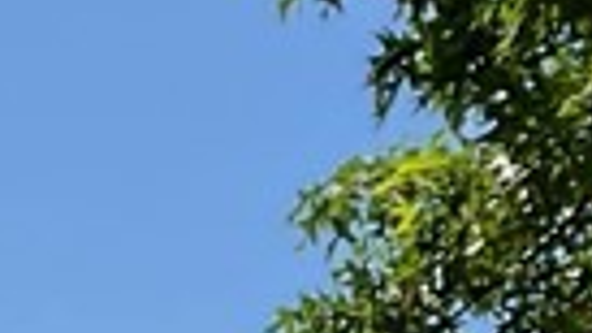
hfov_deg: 7.5
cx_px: -1435
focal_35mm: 237
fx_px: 3720
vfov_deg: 4.7
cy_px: 1328
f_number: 1.8
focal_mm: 3
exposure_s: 1/1730
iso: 16
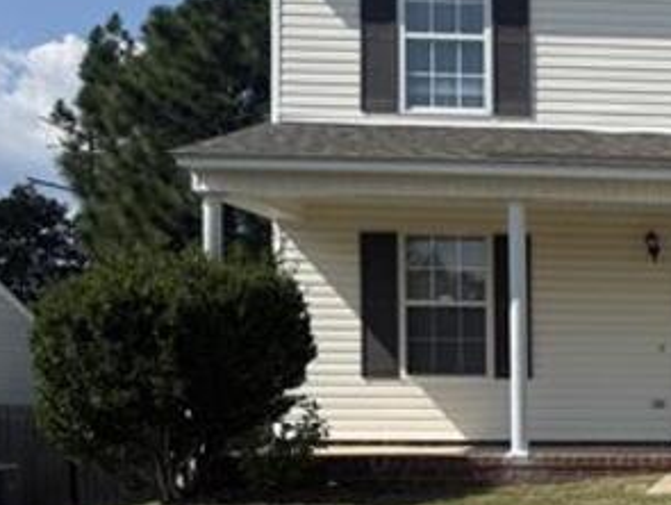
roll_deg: -0.7
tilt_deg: -1.0
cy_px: 416
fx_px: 1262
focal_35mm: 65
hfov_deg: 25.5
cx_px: 883
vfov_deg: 22.3
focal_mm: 6.76
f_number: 1.78
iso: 80
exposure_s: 1/6173
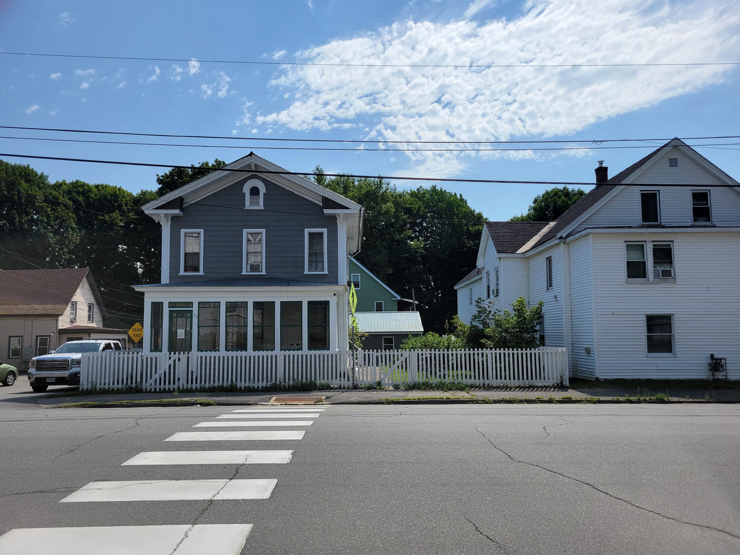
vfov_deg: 53.1
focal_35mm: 26
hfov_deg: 67.3
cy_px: 278
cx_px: 370
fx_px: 556
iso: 40
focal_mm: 5.4
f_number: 1.8
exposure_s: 1/5372
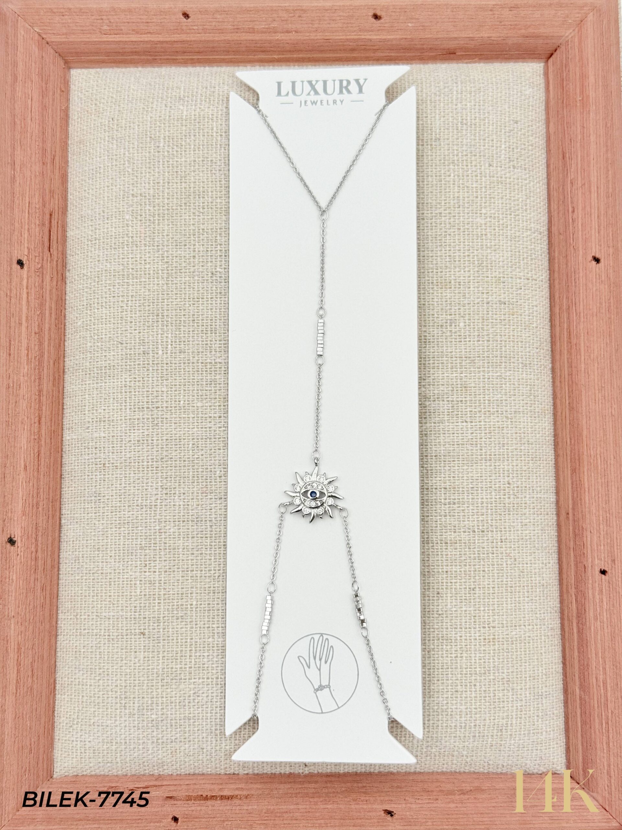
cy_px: 415
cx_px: 311
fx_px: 1150
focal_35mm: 48
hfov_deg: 30.3
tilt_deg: -65.6
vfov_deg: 39.7
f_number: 1.78
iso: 64
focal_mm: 6.76
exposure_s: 1/1264
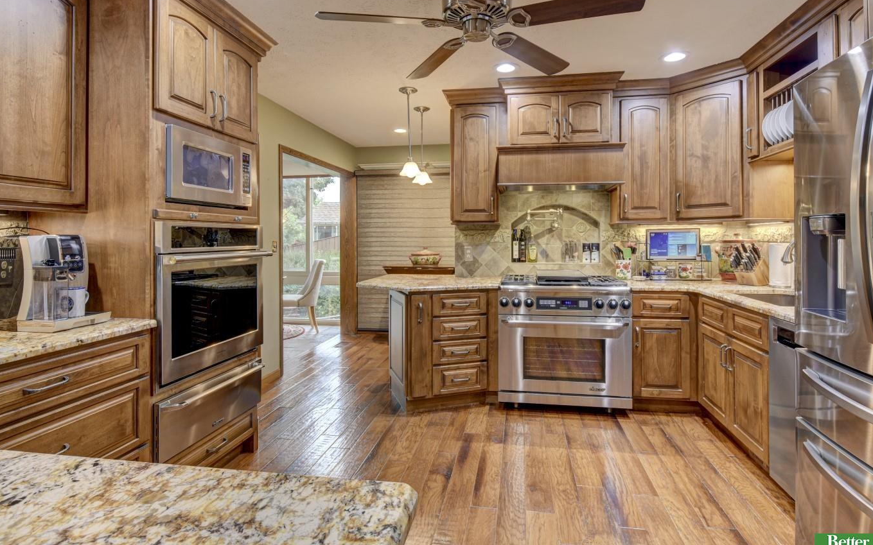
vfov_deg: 64.6
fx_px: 428
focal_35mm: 18
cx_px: 448
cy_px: 230
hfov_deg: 91.1
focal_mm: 10
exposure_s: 1/2.5
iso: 400
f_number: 8
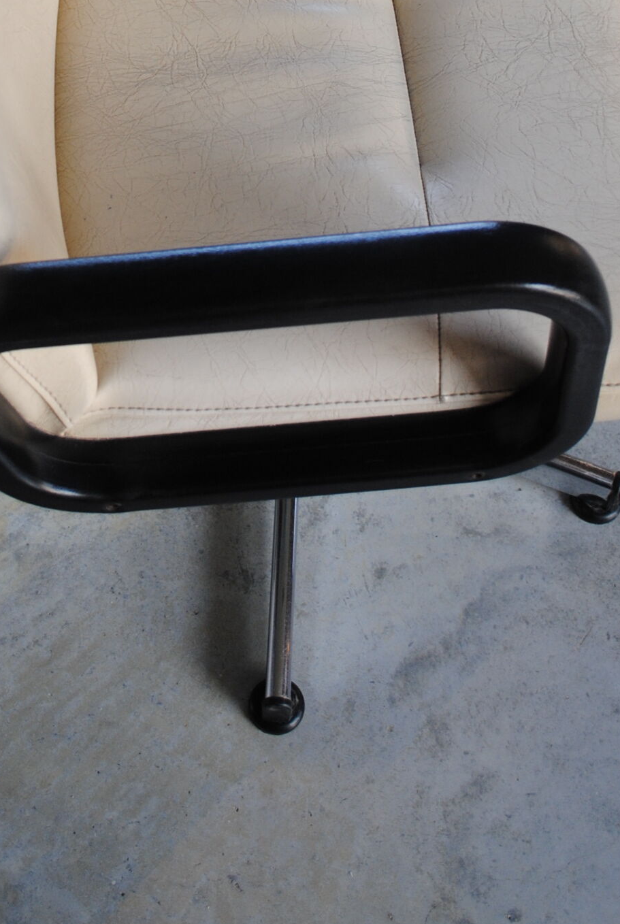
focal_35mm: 64
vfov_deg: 29.7
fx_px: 1646
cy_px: 47
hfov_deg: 21.3
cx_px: 218
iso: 200
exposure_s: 1/30
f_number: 3.8
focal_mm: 20
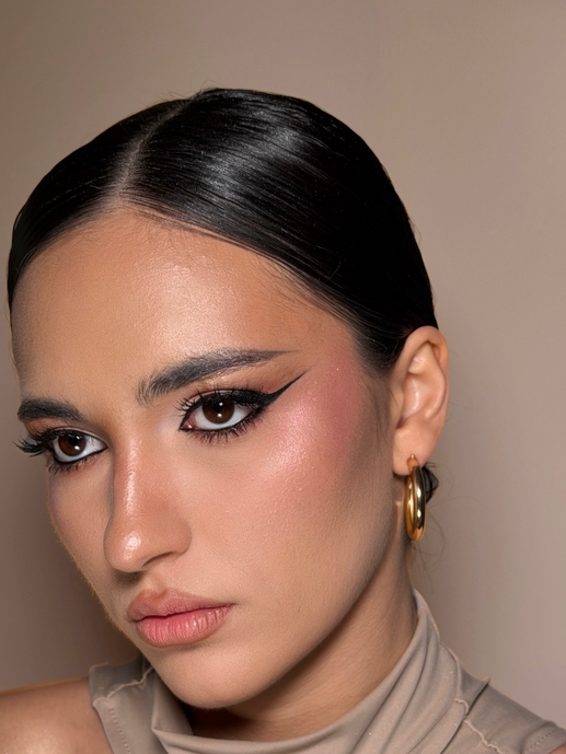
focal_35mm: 65
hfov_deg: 22.6
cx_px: 223
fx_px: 1417
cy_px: 477
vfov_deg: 29.7
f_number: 1.78
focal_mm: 6.76
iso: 50
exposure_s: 1/149
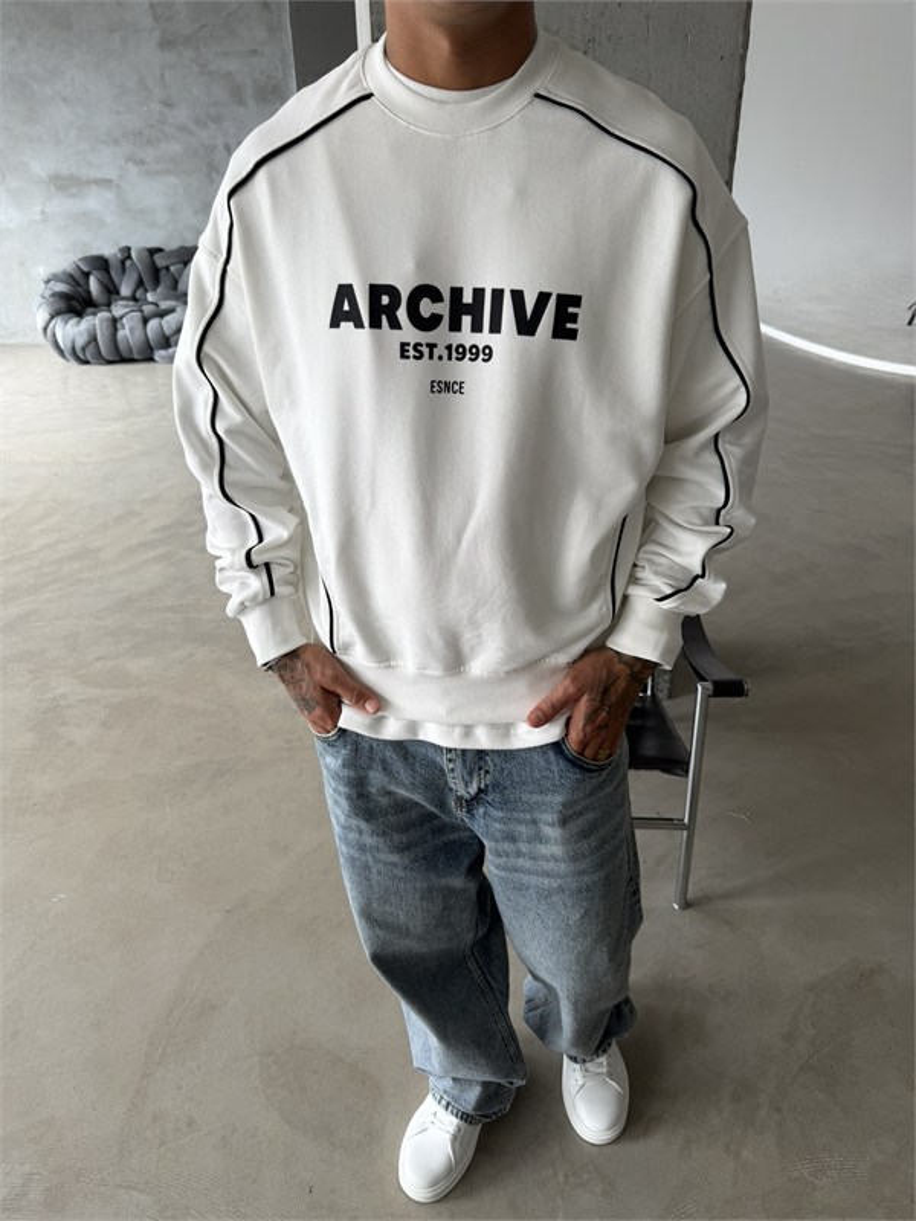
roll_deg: +1.0
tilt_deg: -28.8
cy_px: 610
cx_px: 458
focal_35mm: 24
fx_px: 847
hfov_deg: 56.8
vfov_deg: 71.6
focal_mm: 6.76
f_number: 1.78
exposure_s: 1/197
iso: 64
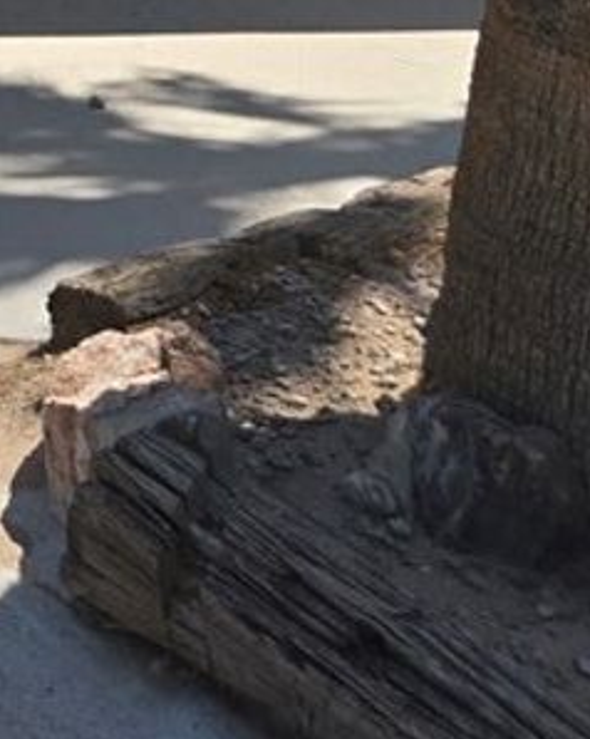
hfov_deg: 13.1
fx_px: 2251
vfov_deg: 15.7
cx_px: -558
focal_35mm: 103
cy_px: -616
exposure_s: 1/2921
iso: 32
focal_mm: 5.4
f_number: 1.8
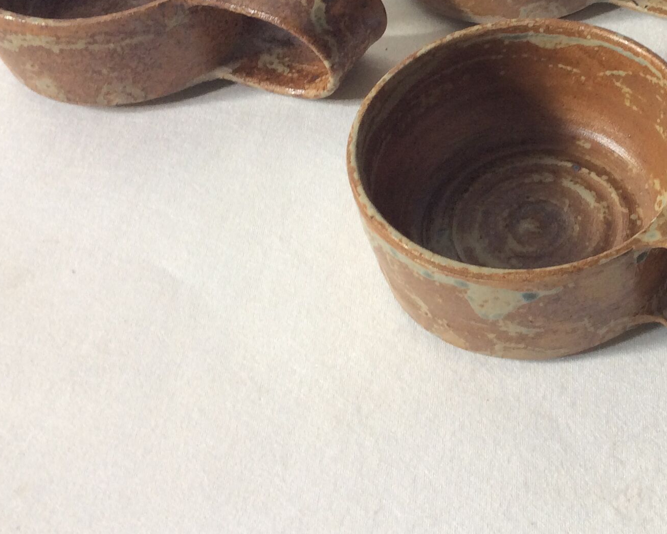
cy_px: 154
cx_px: 617
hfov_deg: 29.1
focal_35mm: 62
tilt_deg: -49.6
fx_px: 1224
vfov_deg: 24.4
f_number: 2.4
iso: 40
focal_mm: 3.3
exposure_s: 1/25
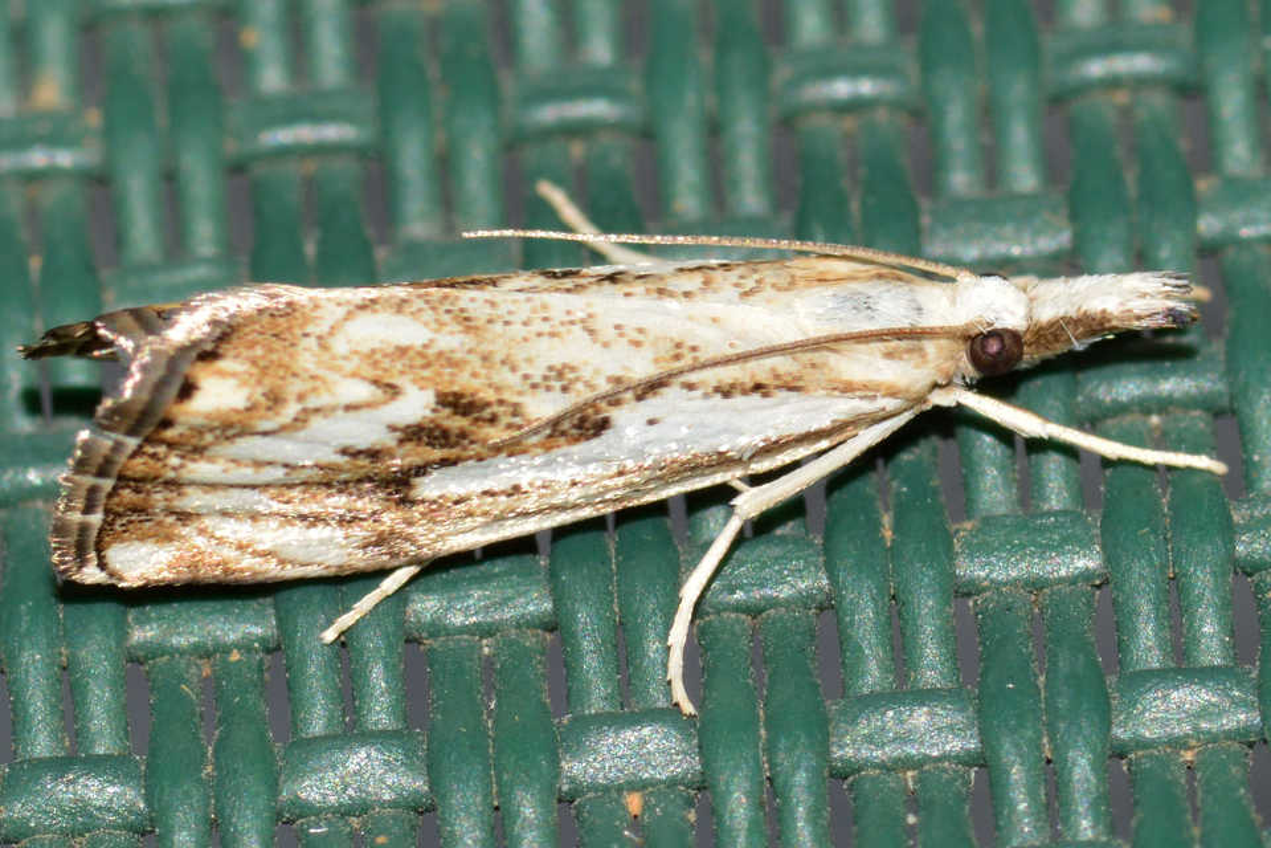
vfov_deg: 9.1
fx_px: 5295
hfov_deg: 13.7
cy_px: 424
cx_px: 636
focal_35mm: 150
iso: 100
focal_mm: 100
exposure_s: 1/200
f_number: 20
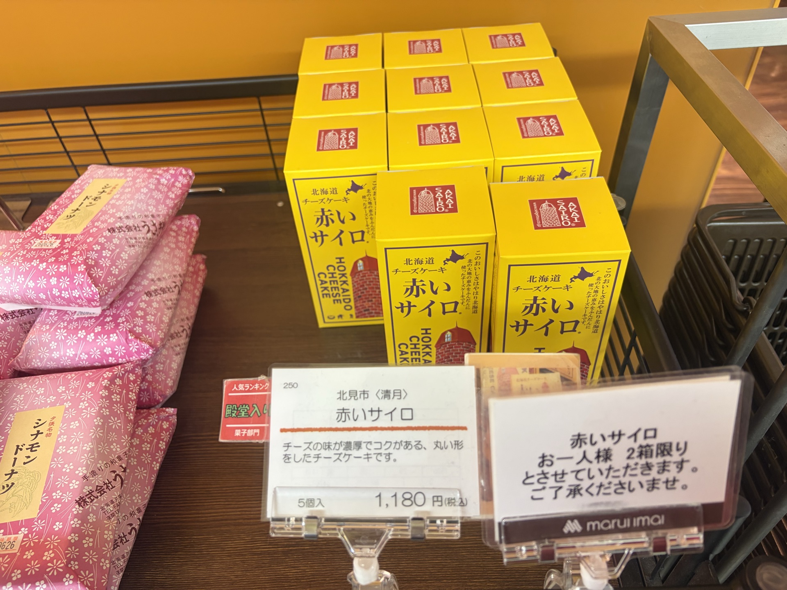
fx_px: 591
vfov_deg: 53.1
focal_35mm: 26
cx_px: 394
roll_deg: +5.4
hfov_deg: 67.3
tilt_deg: -44.3
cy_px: 295
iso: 160
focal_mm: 5.96
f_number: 1.6
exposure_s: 1/50
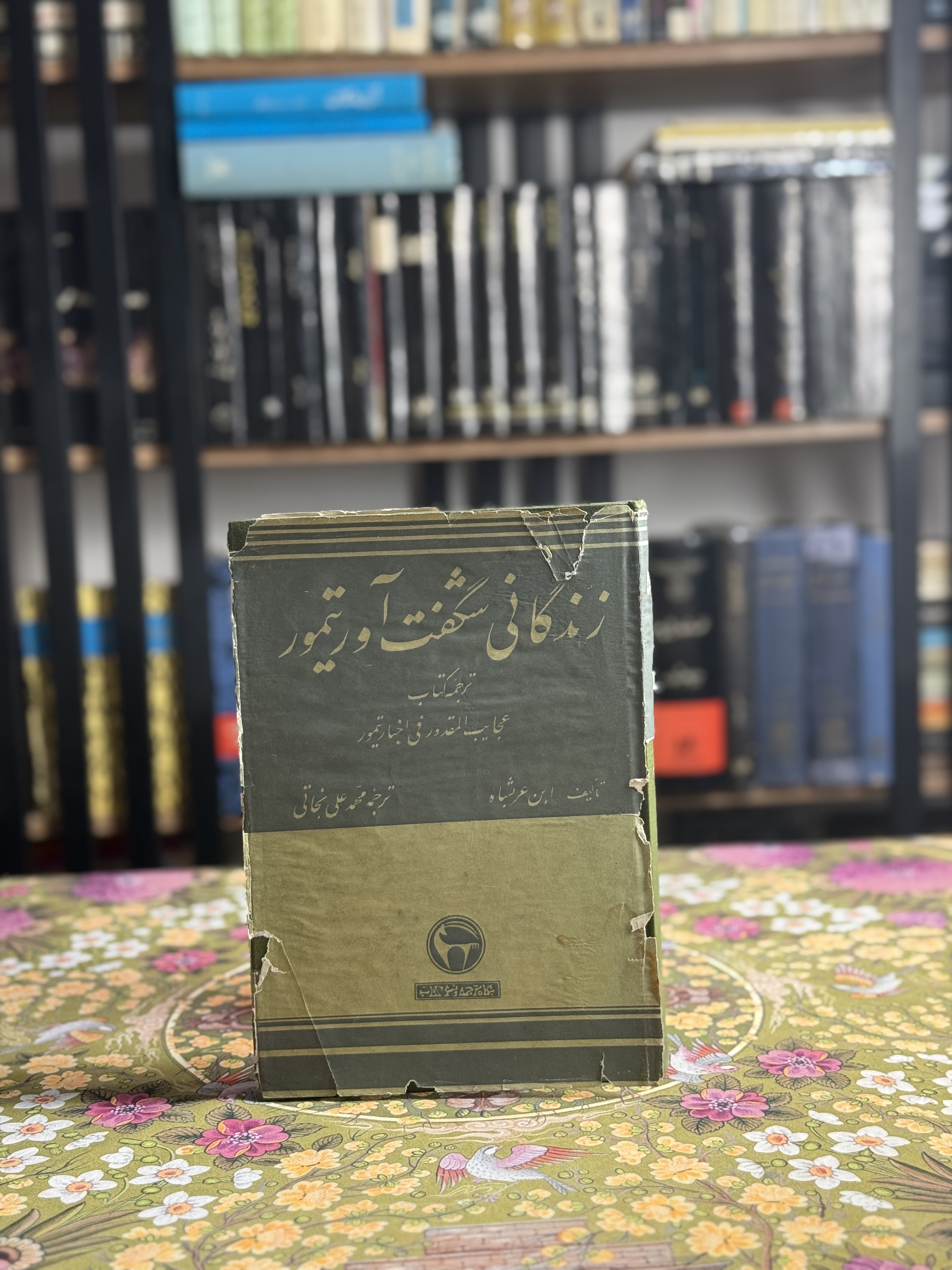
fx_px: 1760
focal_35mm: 48
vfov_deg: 39.7
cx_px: 476
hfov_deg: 30.3
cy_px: 635
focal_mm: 6.76
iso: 80
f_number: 1.78
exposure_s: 1/50
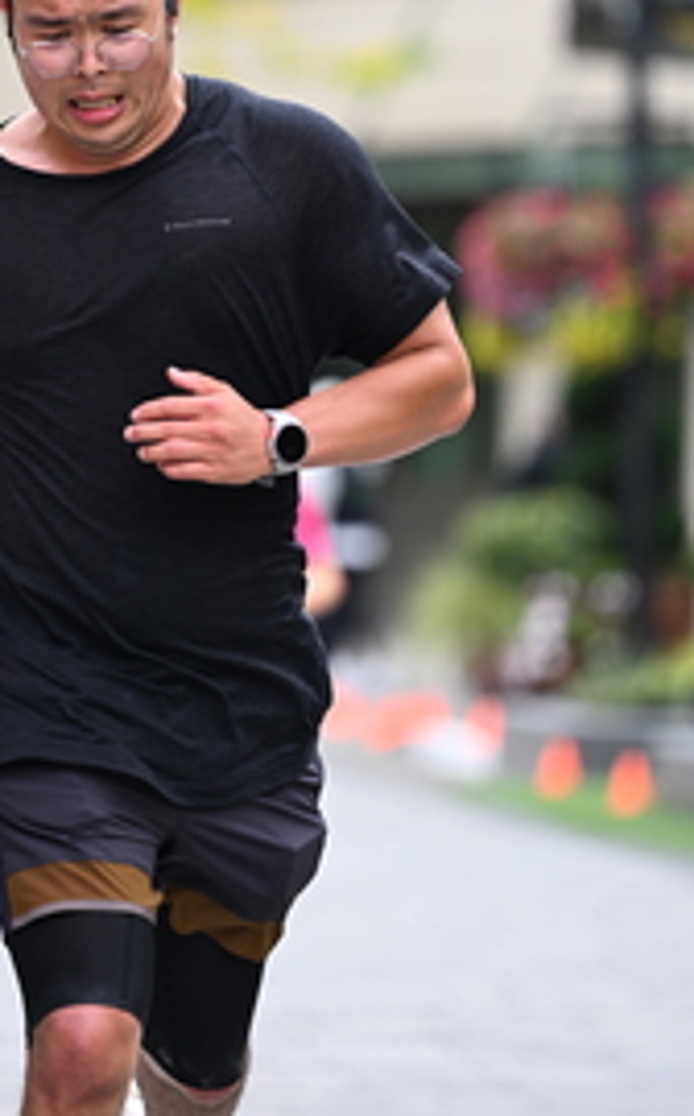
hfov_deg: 3.6
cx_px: 221
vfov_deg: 5.8
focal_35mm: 364
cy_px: 322
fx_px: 11051
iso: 640
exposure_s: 1/1600
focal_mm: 175
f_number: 2.8
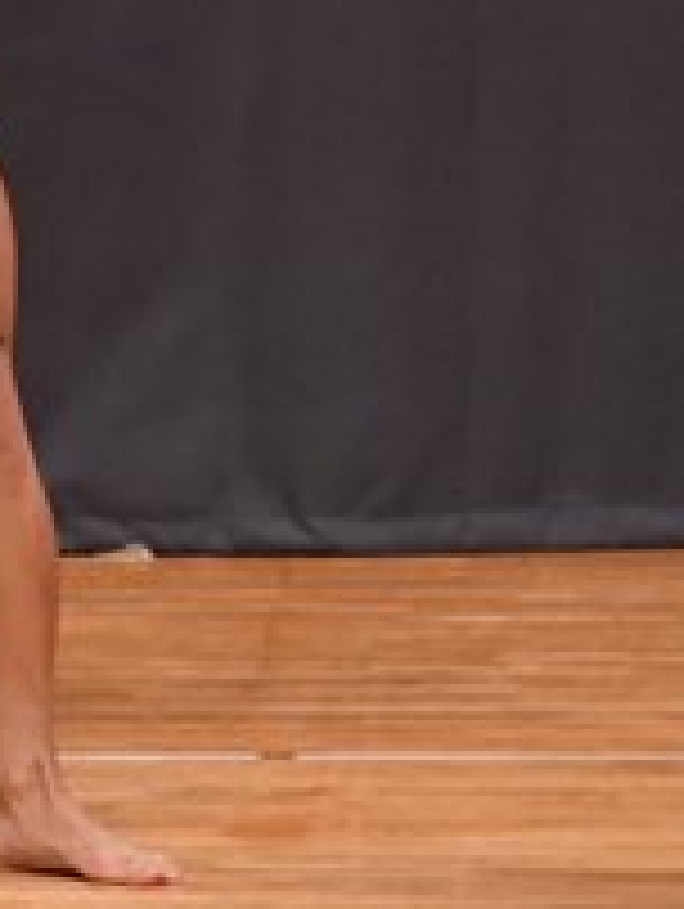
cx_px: -182
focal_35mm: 829
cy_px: 126
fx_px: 21795
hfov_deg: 1.8
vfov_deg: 2.4
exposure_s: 1/400
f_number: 5.6
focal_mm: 150
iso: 6400
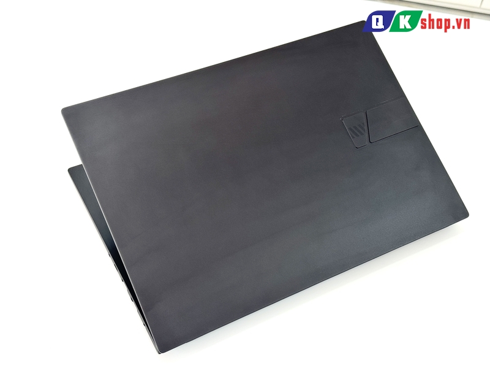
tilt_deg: -47.6
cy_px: 184
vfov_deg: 30.3
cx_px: 245
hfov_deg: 39.7
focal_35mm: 48
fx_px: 679
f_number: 1.78
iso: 64
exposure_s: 1/100
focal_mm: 6.76
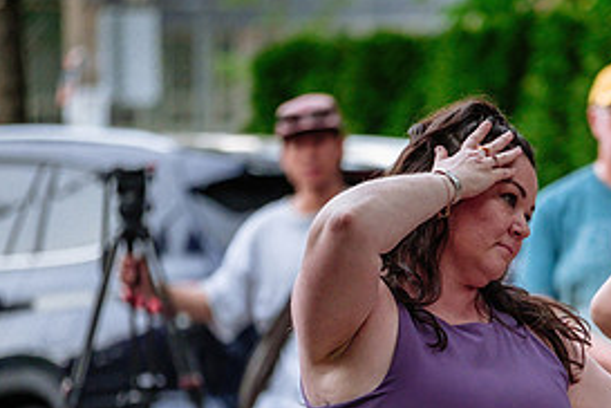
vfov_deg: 3.1
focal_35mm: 446
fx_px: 7569
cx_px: 499
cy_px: 414
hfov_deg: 4.6
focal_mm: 140
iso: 1600
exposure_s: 1/250
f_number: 2.8
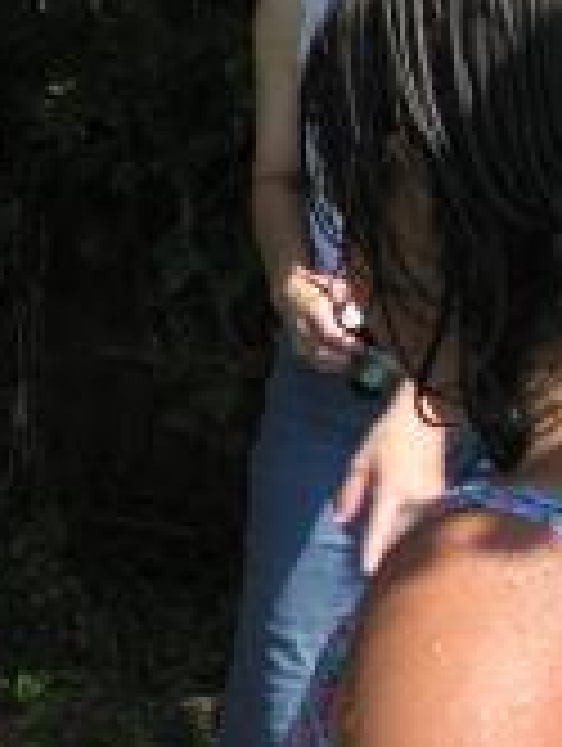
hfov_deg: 14.0
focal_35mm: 101
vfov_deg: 18.3
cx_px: -189
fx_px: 2181
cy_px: 918
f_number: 5.6
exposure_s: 1/158
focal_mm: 8.9
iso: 50
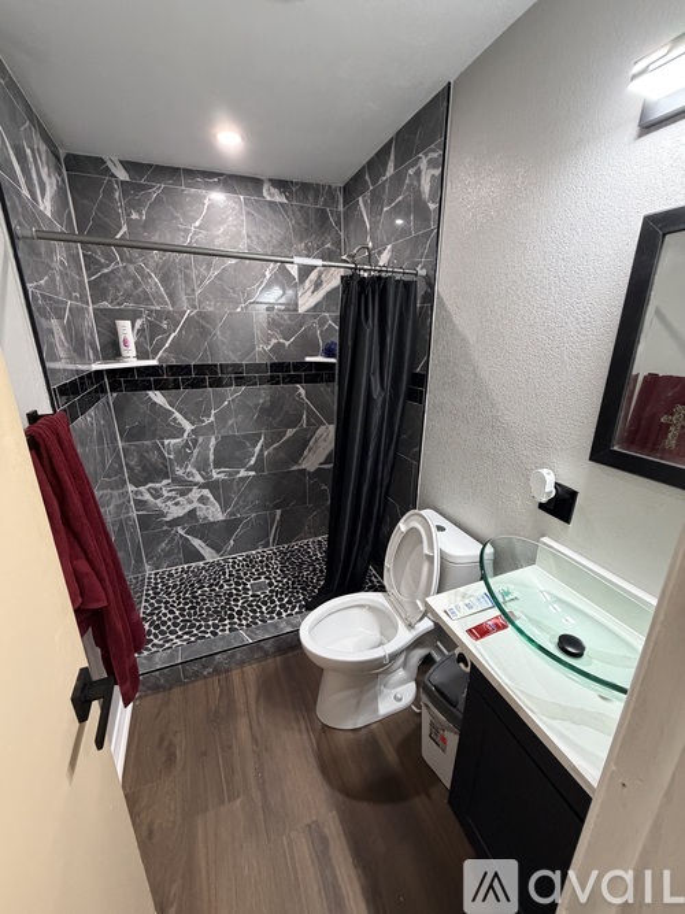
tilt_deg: -18.4
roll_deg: +0.7
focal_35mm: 14
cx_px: 342
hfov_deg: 85.7
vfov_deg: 102.1
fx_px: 370
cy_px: 457
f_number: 2.2
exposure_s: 1/60
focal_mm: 2.22
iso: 500
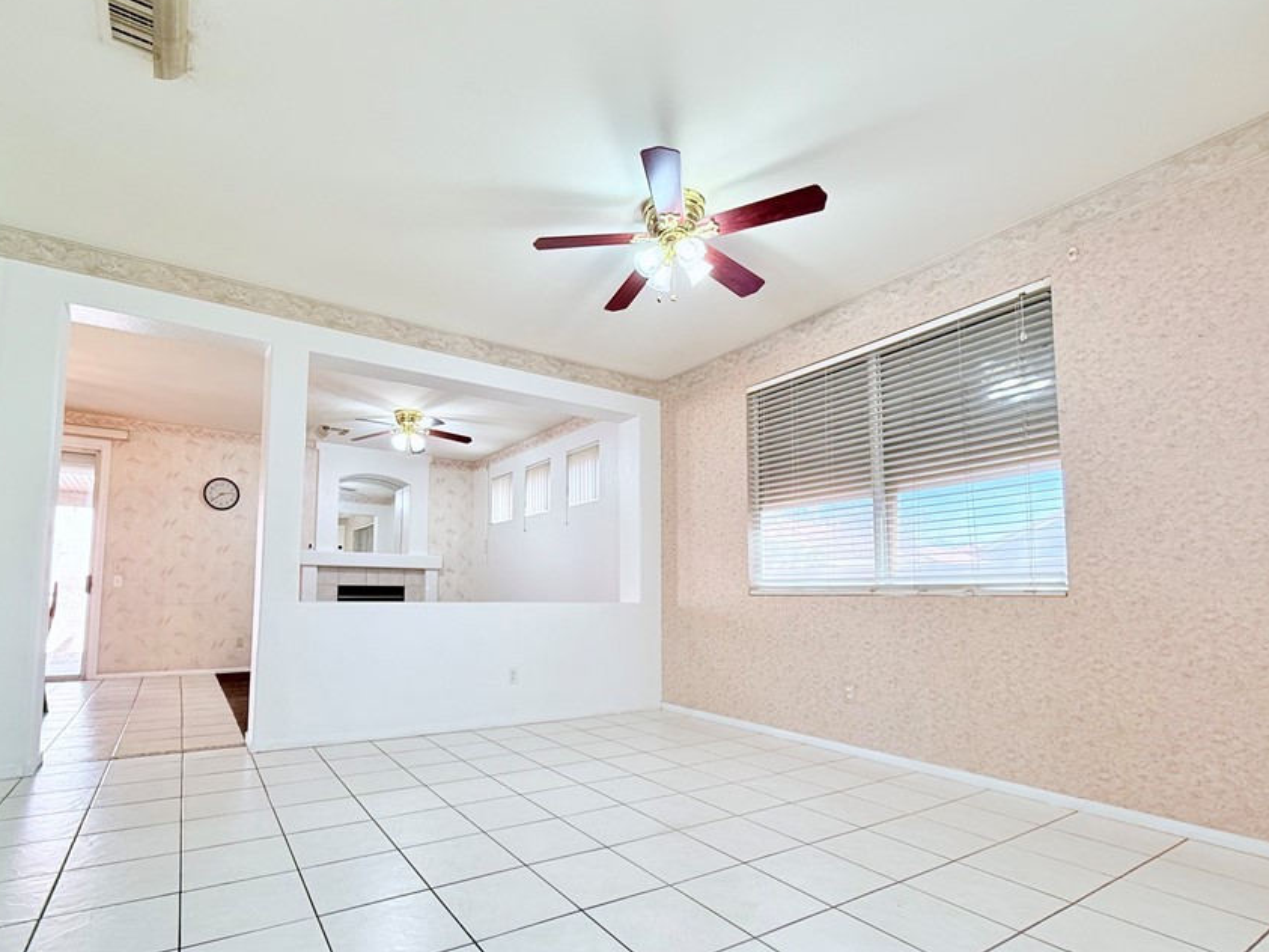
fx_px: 623
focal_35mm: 17
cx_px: 536
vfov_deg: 74.3
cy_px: 544
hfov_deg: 90.3
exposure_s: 1/120
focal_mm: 2.22
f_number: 2.2
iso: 100
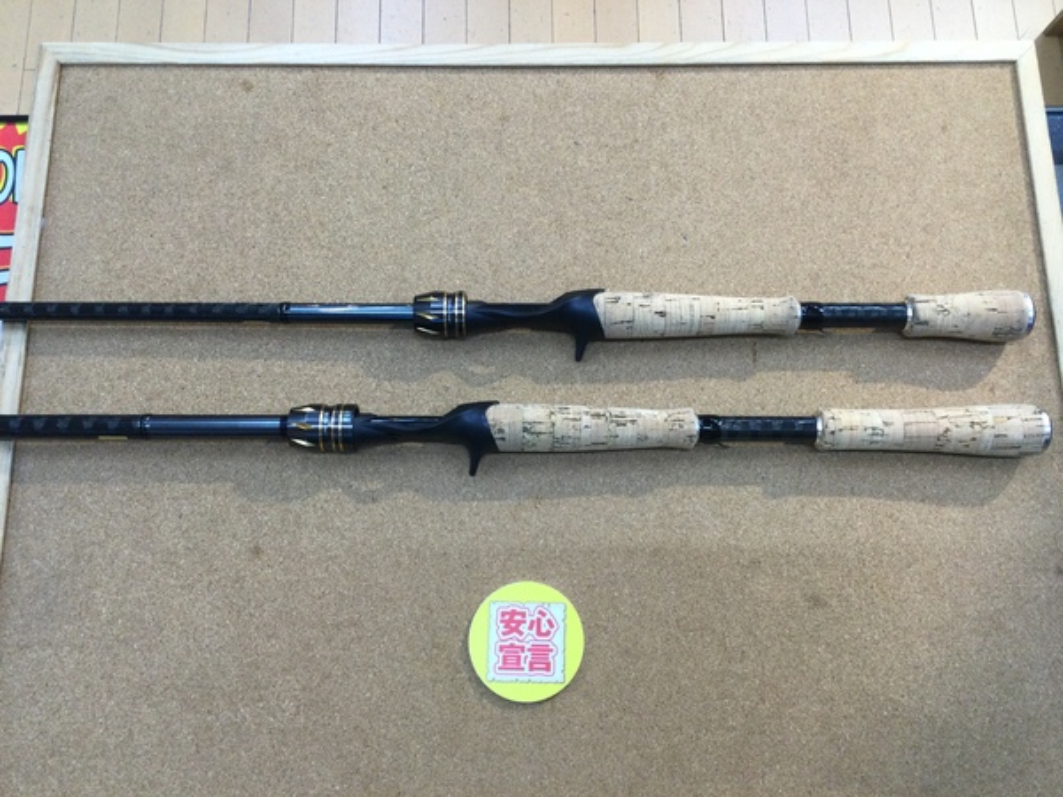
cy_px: 398
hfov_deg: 58.4
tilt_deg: -77.0
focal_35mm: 31
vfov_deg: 45.4
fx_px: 952
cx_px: 532
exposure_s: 1/30
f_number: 2.4
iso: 32
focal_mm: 3.3
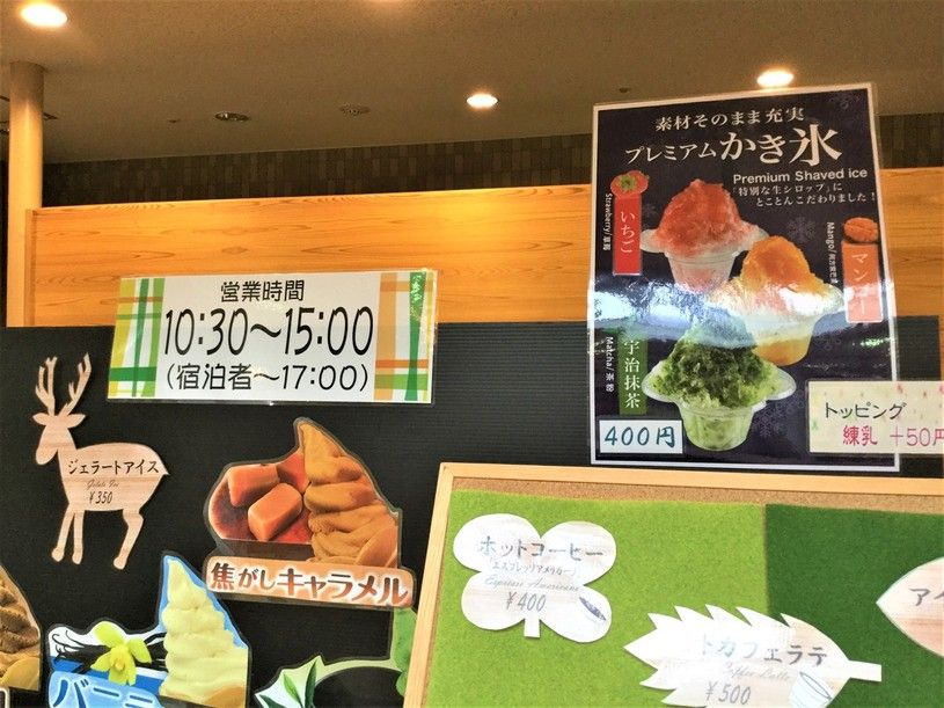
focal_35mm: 31
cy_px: 354
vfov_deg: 45.4
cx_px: 472
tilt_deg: +0.3
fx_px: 845
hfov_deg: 58.4
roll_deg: -1.4
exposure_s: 1/30
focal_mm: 3.3
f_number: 2.4
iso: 100
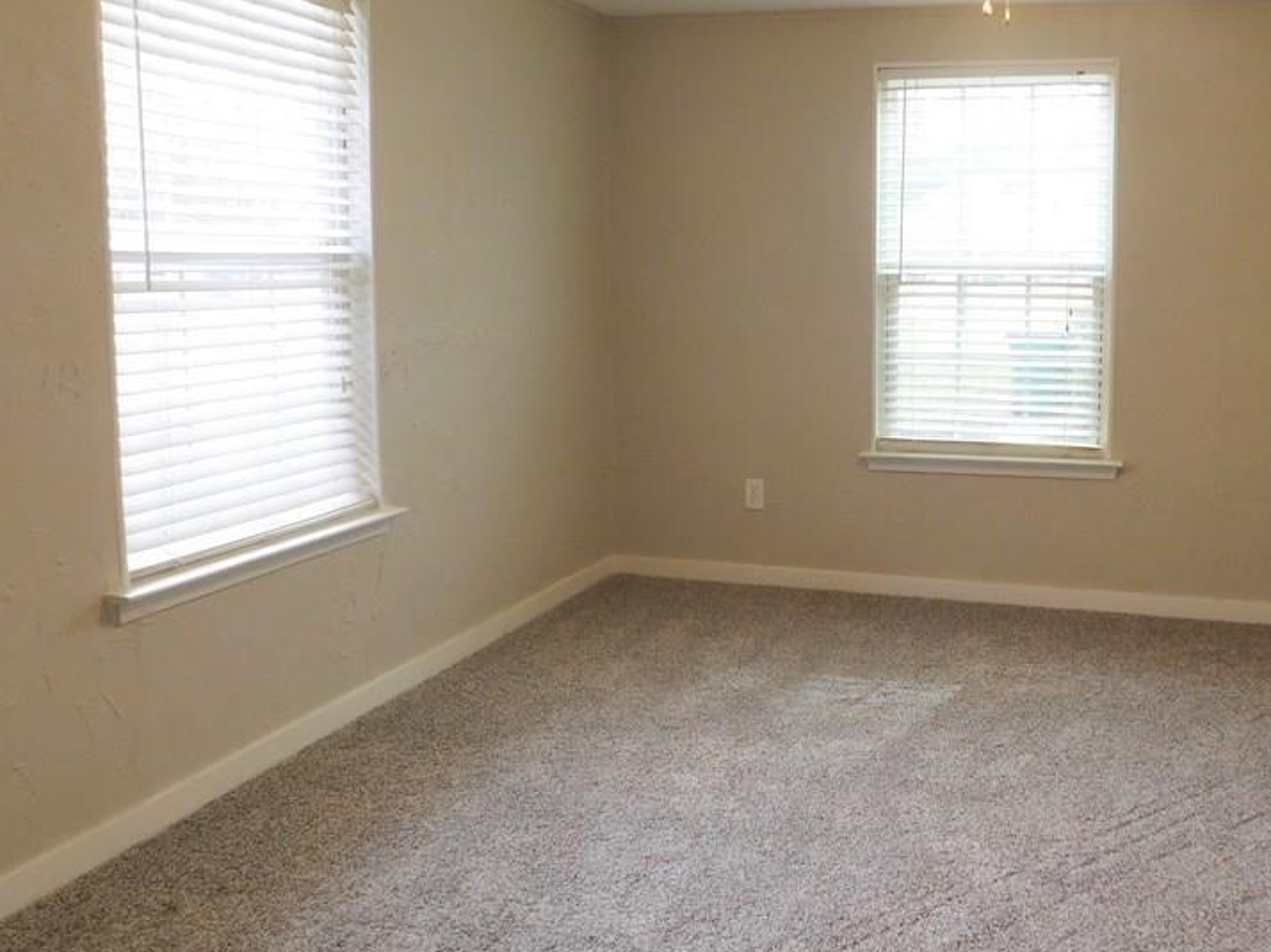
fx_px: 1211
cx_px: 869
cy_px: 393
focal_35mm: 33
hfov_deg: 54.0
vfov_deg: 42.8
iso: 125
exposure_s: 1/50
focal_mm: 4
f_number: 3
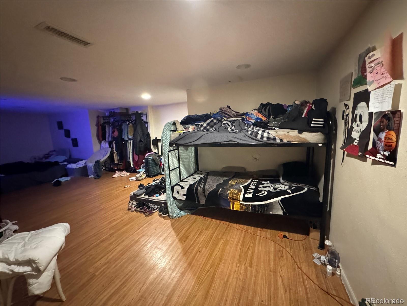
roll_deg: +2.8
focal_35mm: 14
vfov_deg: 85.7
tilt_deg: -9.9
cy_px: 153
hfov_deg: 102.1
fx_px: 165
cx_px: 204
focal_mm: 2.22
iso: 1600
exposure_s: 1/40
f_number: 2.2
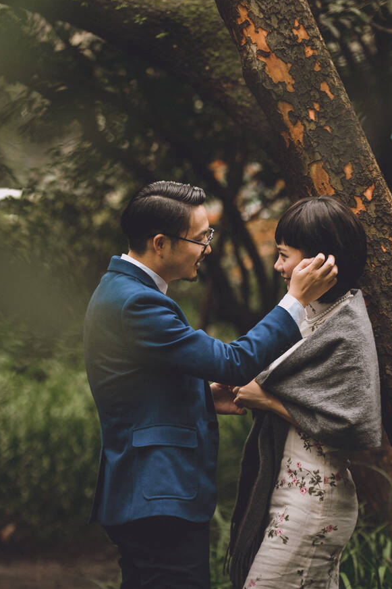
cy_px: 217
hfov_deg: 7.7
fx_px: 2925
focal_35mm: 179
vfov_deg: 11.5
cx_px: 214
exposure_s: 1/100
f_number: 4
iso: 250
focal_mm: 130
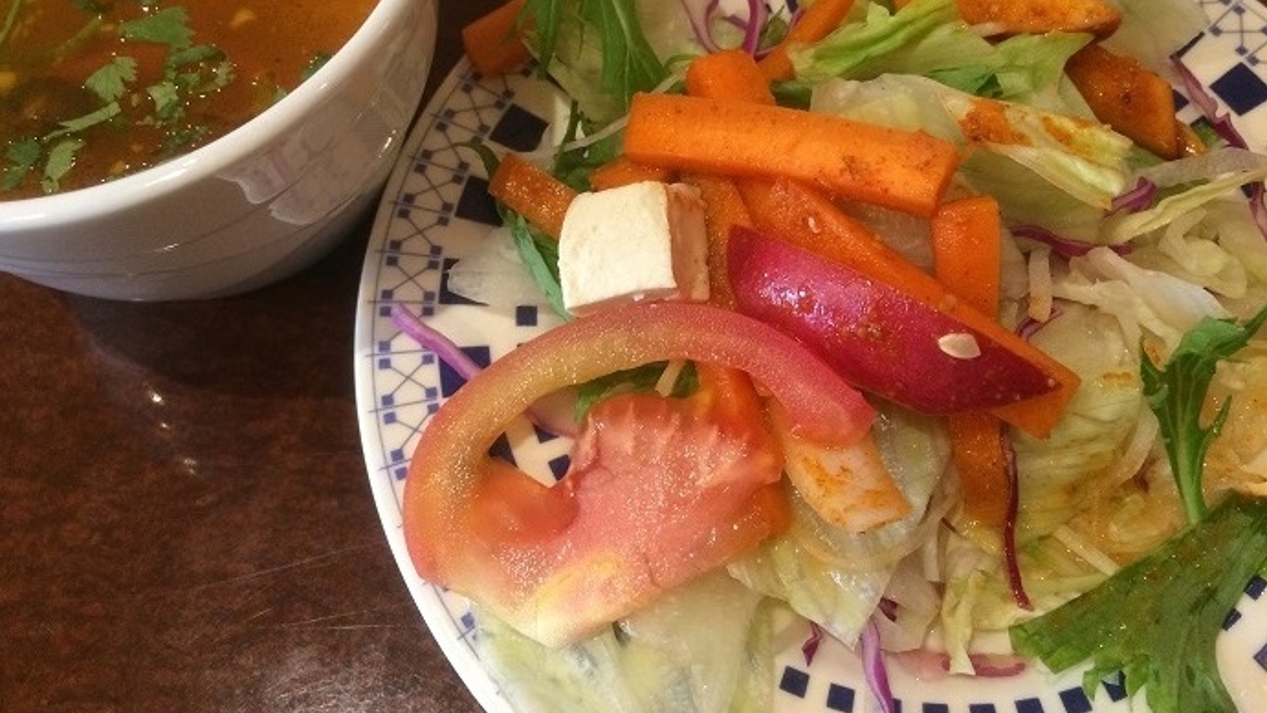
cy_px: 248
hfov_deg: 61.0
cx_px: 627
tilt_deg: -64.0
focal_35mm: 32
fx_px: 1075
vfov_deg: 36.4
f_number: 2.2
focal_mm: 4.15
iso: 160
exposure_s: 1/30
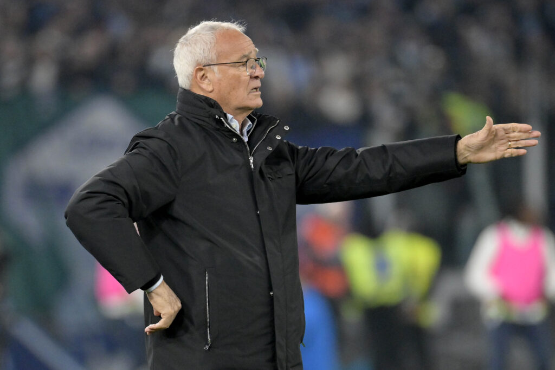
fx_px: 9251
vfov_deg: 2.3
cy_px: 185
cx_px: 278
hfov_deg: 3.4
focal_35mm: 600
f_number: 4
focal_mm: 400
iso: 3200
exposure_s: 1/1000
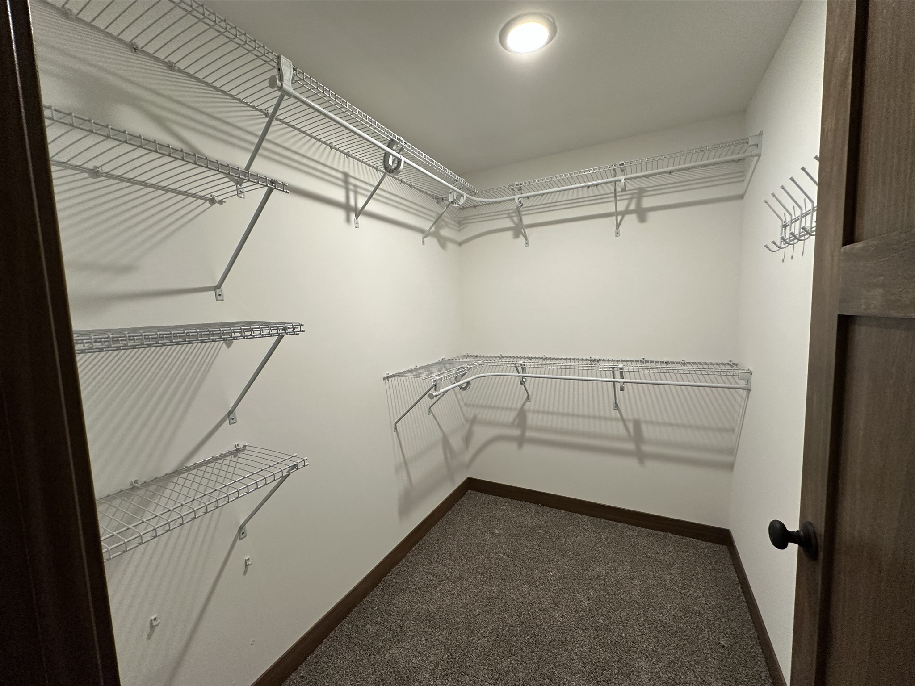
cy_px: 343
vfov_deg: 85.7
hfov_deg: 102.1
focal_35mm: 14
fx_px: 370
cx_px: 458
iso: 200
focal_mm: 2.22
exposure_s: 1/120
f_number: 2.2
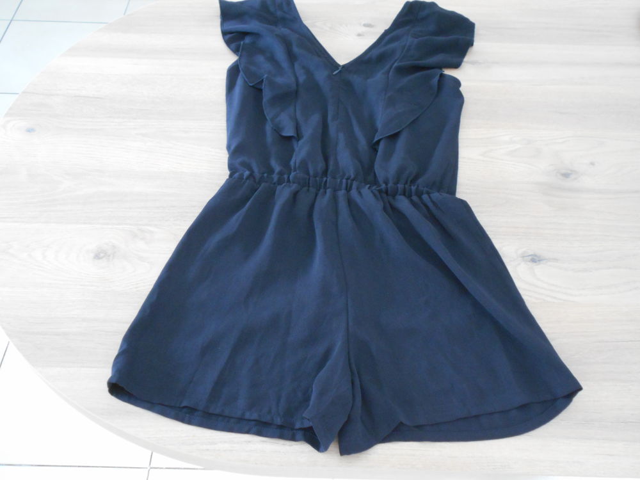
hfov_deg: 54.0
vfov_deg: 41.8
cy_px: 240
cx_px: 320
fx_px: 629
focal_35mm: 34
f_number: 3.6
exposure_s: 1/15
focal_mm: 5.8
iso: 400
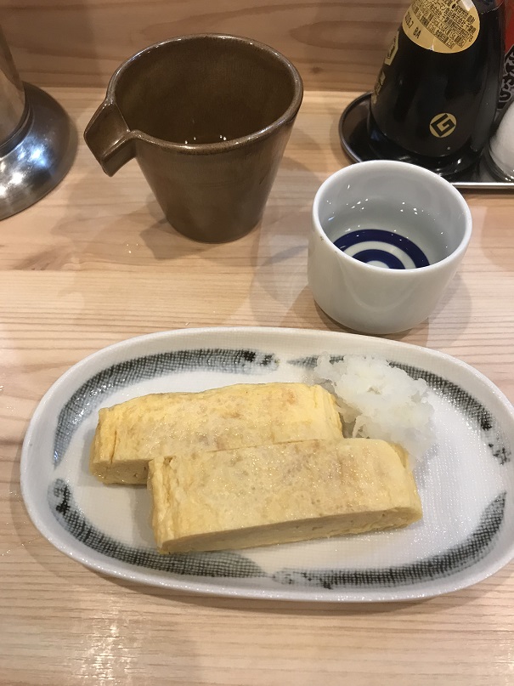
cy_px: 343
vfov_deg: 63.5
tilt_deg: -56.4
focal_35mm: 28
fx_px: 554
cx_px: 257
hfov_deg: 49.7
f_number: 1.8
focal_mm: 3.99
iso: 40
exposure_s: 1/24
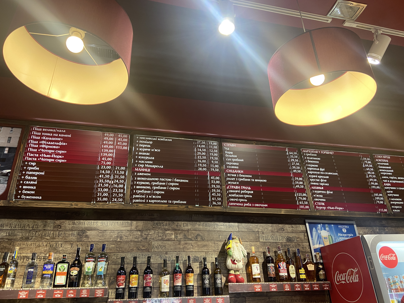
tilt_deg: +27.3
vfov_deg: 53.1
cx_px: 202
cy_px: 152
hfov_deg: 67.3
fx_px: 303
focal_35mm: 26
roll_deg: +3.4
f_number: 1.8
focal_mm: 4.25
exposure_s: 1/50
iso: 100
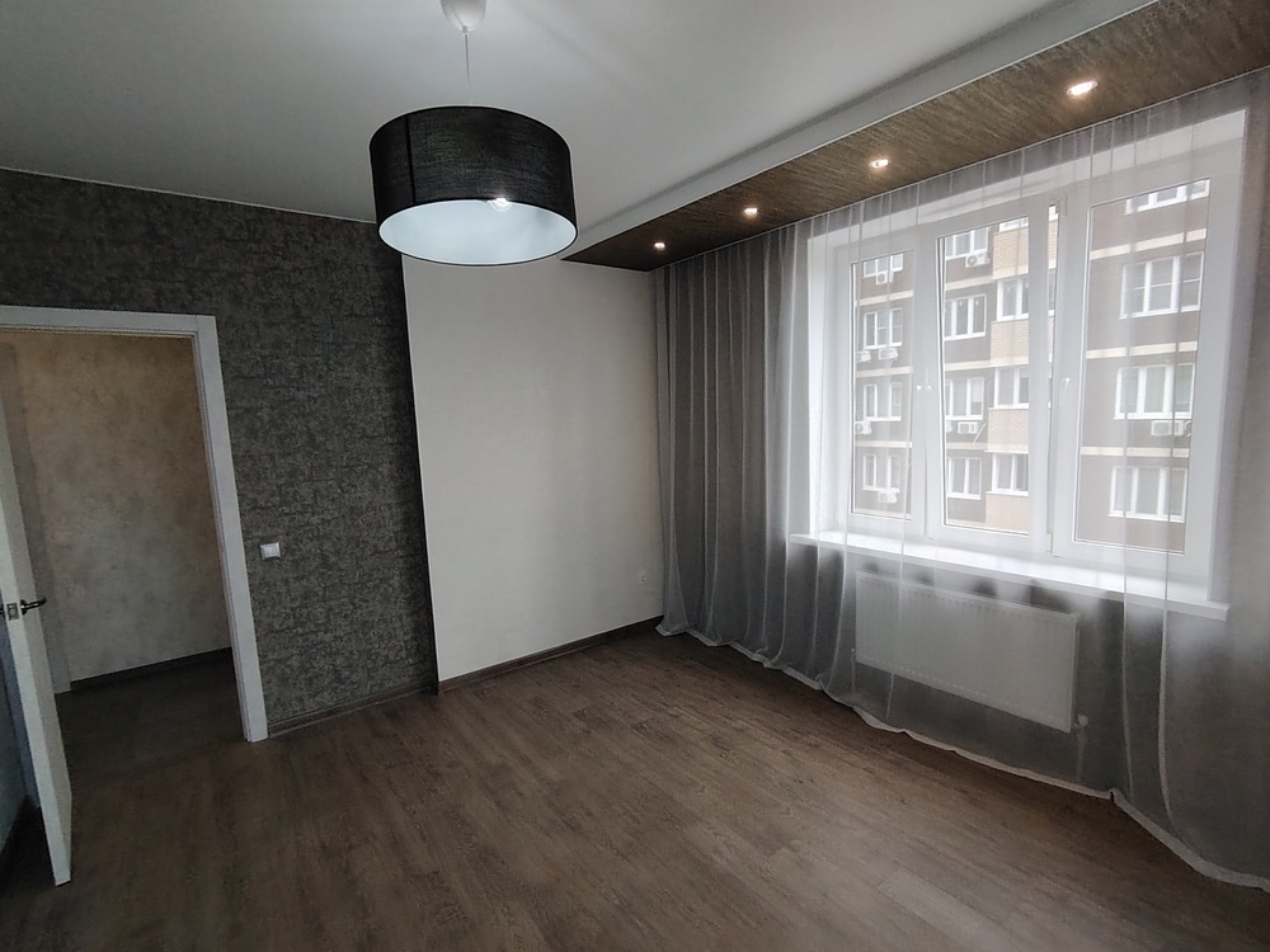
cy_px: 476
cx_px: 635
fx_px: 624
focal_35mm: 17
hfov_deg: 91.0
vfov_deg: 74.7
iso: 100
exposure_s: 1/260
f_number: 2.2
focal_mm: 1.42
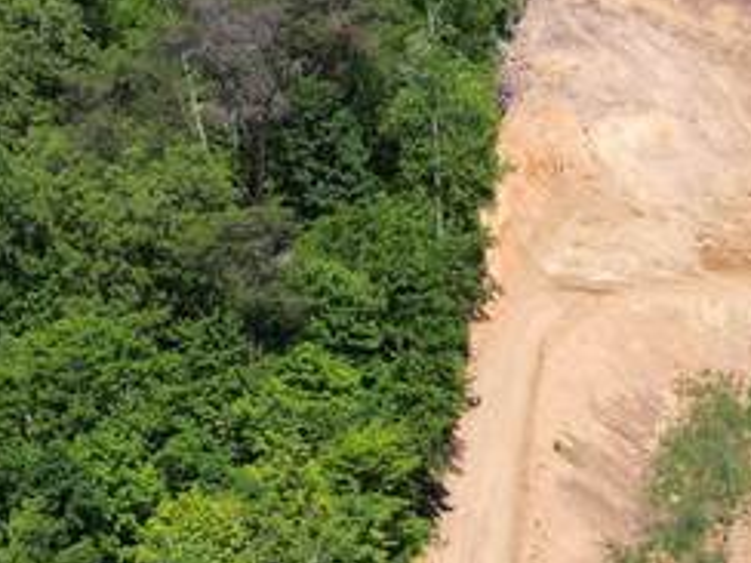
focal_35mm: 126
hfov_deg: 15.3
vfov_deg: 11.7
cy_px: 468
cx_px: 773
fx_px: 2734
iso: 110
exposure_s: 1/2500
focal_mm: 6.72
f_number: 1.7
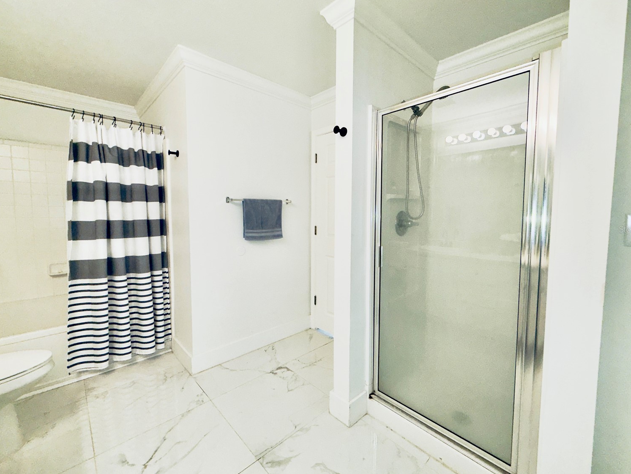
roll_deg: -0.7
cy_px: 229
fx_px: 273
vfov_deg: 81.7
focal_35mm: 15
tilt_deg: -3.7
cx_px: 321
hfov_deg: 98.2
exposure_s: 1/120
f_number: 2.2
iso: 100
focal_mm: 2.22
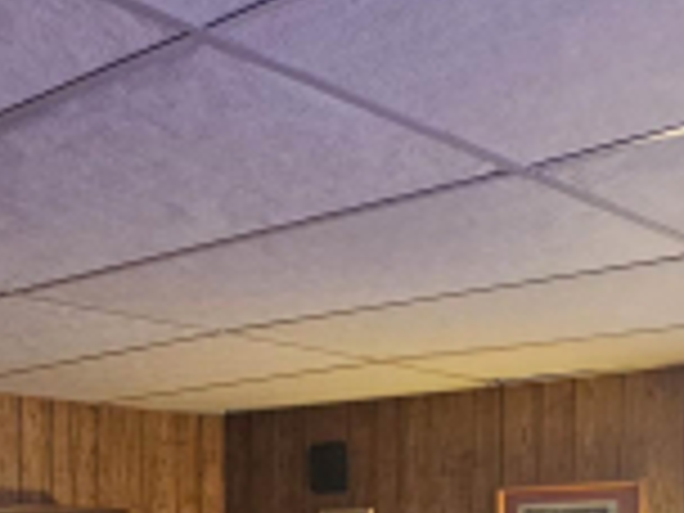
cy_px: 634
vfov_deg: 23.2
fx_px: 1126
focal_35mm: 57
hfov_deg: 33.6
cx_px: 245
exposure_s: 1/30
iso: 320
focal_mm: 2.2
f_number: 2.2
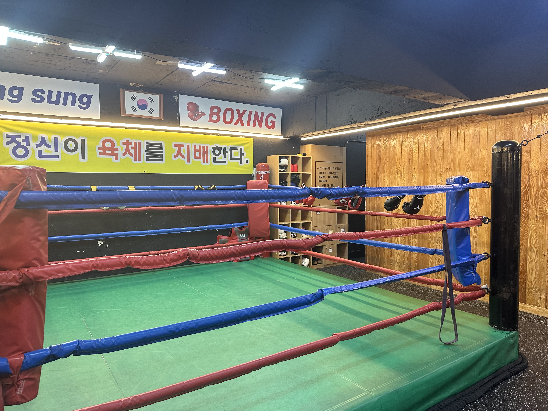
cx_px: 274
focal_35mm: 24
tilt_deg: -0.9
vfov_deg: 56.8
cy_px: 206
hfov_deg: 71.6
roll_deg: -1.5
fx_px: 380
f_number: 1.78
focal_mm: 6.86
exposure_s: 1/120
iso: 160
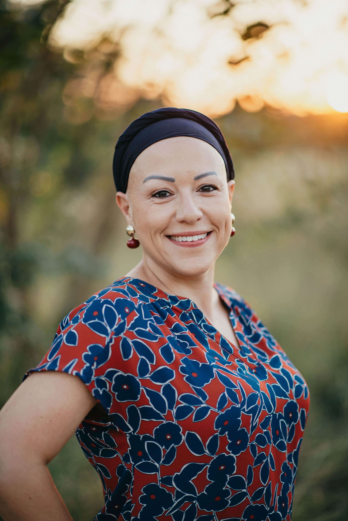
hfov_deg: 16.1
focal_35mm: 85
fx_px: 1231
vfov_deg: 23.9
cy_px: 260
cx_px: 174
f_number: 1.4
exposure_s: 1/400
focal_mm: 85
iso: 160
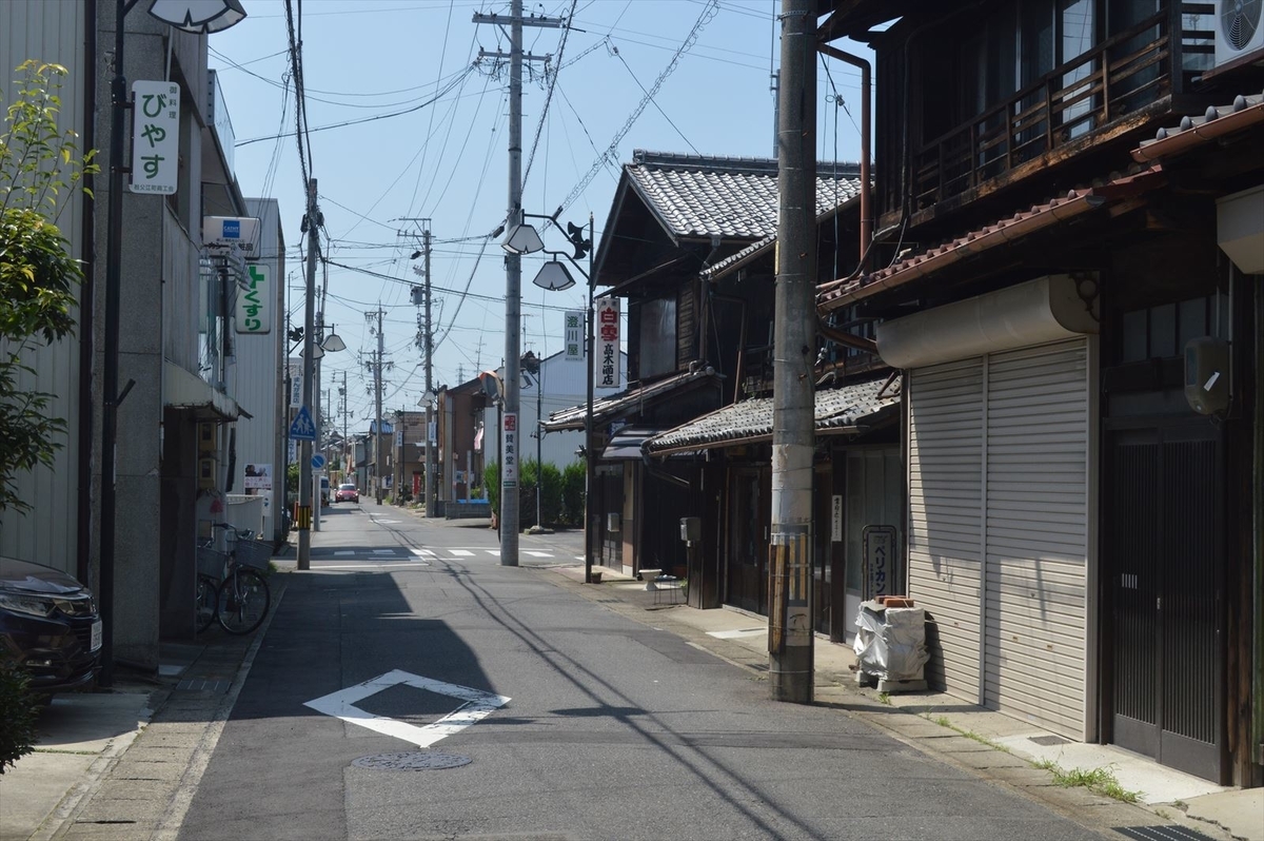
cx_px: 632
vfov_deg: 28.0
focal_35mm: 48
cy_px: 420
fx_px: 1684
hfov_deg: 41.1
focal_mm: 32
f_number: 11
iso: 400
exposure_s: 1/500
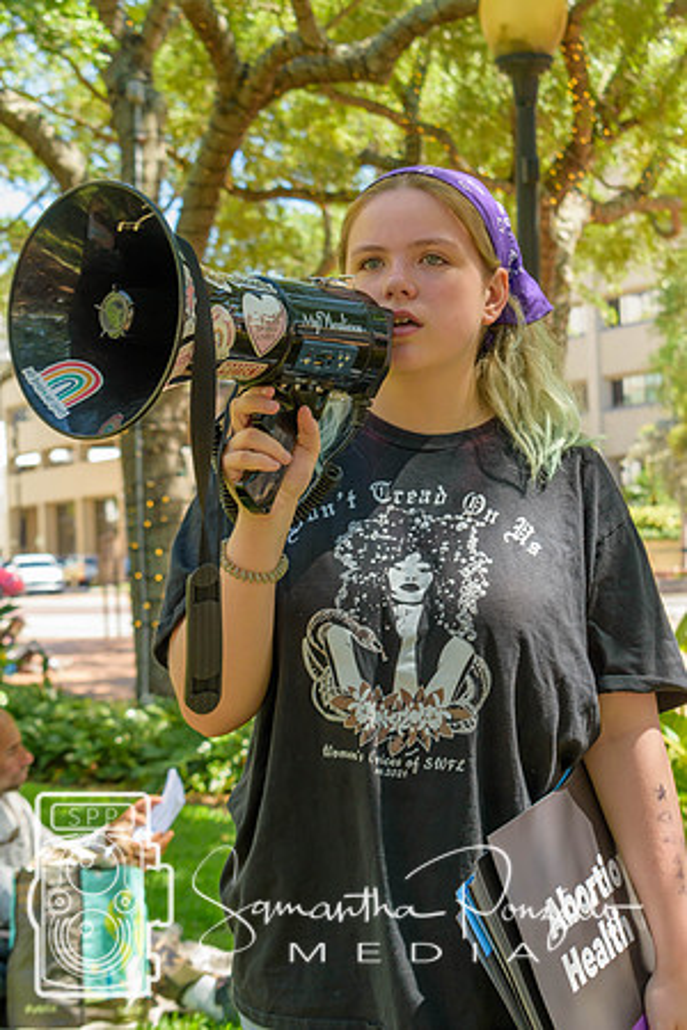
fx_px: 2361
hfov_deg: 16.6
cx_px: 344
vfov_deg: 24.6
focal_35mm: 82
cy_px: 515
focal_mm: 55
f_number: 7.1
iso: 400
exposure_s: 1/200
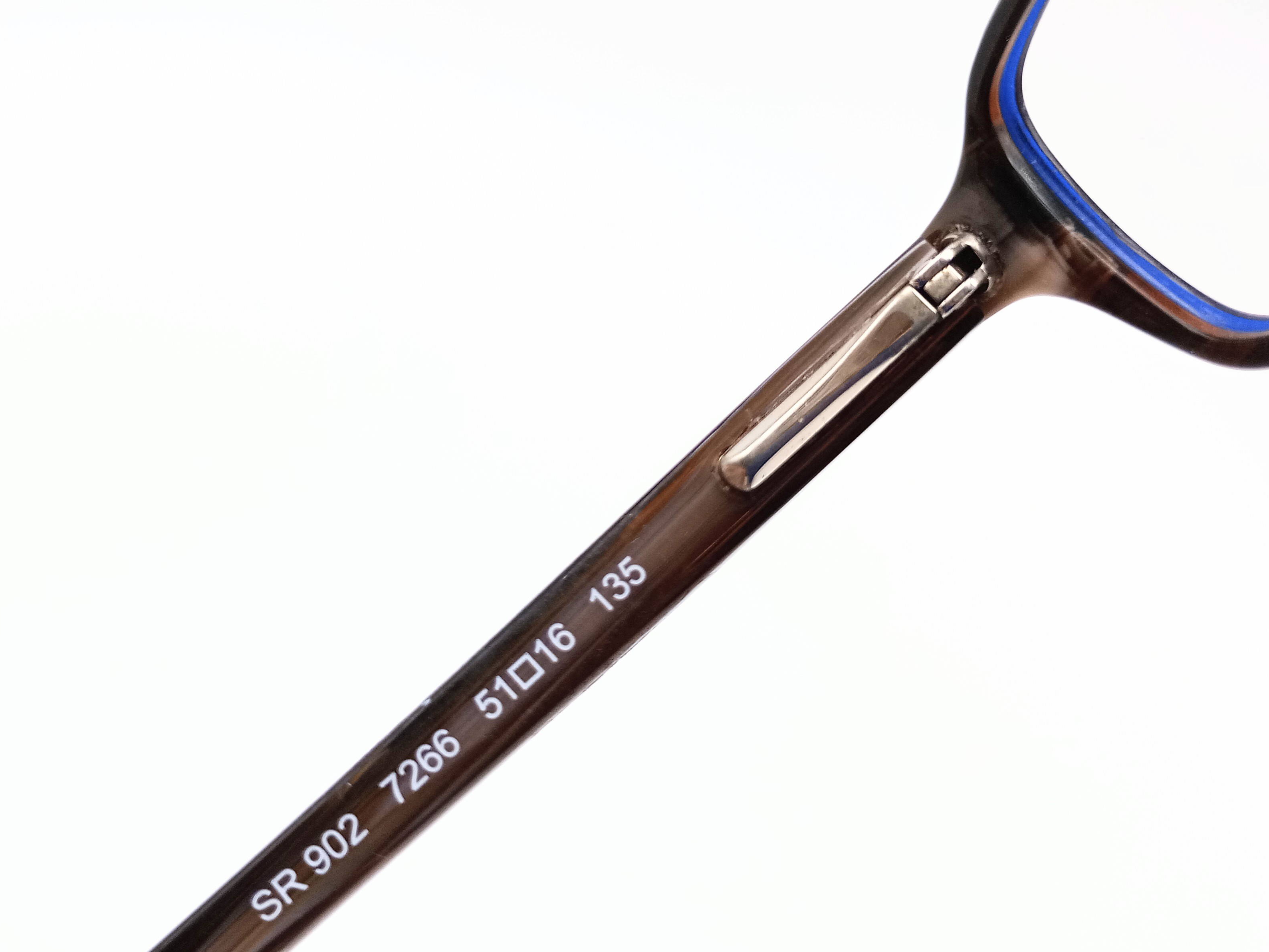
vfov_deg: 39.6
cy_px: 409
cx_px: 547
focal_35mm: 36
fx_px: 1320
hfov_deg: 51.2
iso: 100
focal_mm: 4.27
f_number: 1.8
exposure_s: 1/133
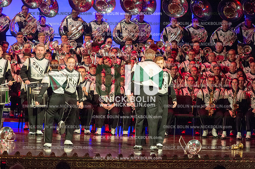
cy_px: 86
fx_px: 1585
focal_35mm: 224
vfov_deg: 6.1
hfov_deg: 9.2
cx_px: 127
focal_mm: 220
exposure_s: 1/320
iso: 8000
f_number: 5.6
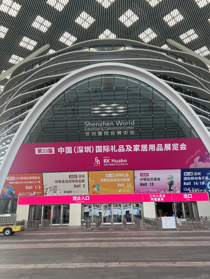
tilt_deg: +18.8
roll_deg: -1.6
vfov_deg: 67.3
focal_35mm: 26
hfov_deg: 53.1
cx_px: 105
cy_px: 140
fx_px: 210
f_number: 1.5
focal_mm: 5.7
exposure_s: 1/255
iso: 50
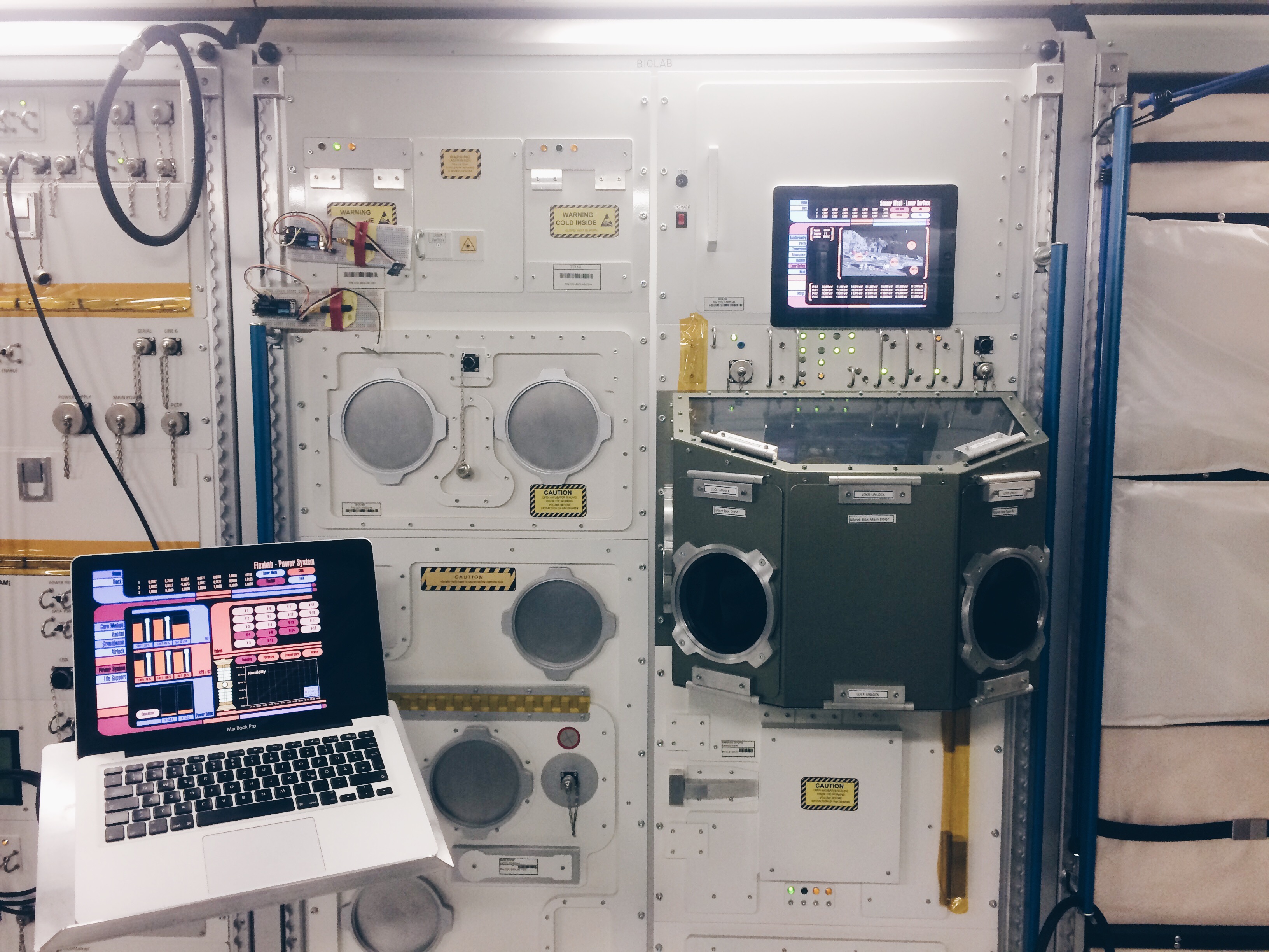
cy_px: 476
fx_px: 1063
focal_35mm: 29
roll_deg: -0.6
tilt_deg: -8.1
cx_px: 634
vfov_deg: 48.2
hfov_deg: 61.7
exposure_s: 1/33
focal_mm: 4.15
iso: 64
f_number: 2.2
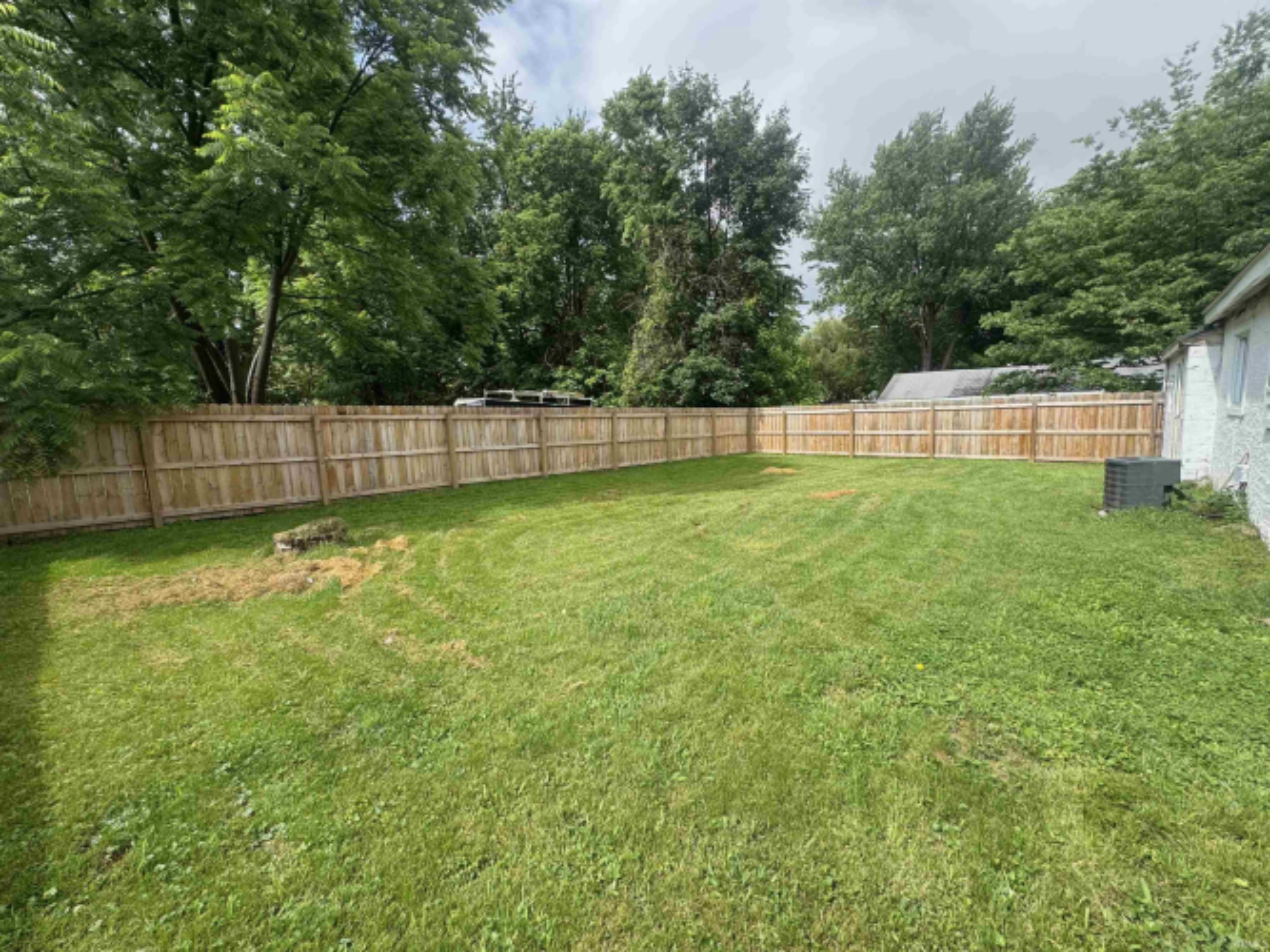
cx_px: 635
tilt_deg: -7.3
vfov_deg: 85.7
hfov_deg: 102.1
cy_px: 476
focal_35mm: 14
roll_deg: +2.1
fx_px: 514
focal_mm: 2.22
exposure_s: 1/921
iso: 40
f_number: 2.2
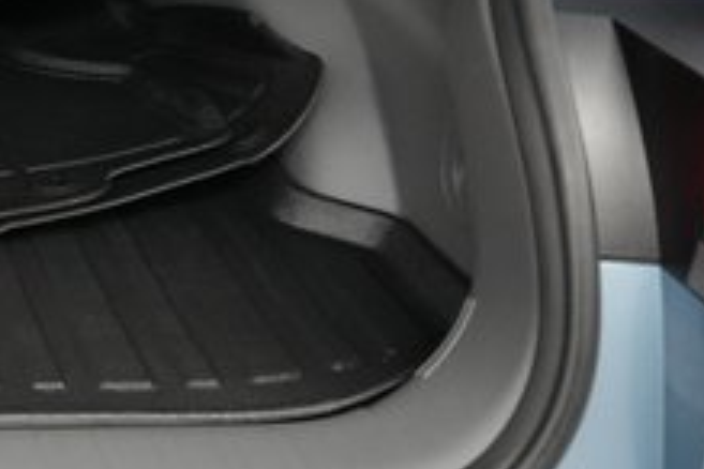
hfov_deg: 23.1
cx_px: -312
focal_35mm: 73
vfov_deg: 18.0
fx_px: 1427
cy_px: -55
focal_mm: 25
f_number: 2.8
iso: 5000
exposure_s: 1/160
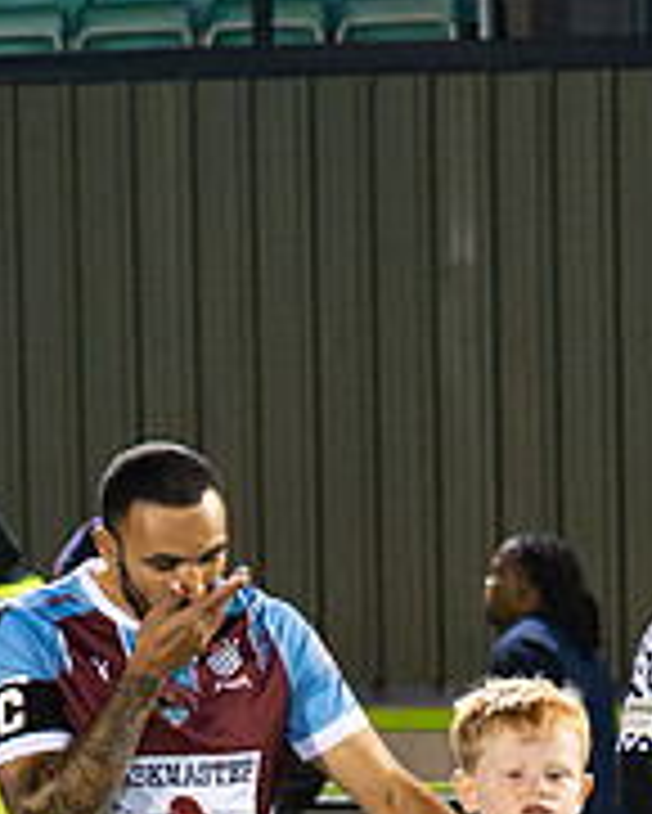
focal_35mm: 535
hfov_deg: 2.9
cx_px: 102
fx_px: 12894
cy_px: 935
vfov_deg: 3.6
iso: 8000
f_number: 5
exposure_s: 1/400
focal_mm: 96
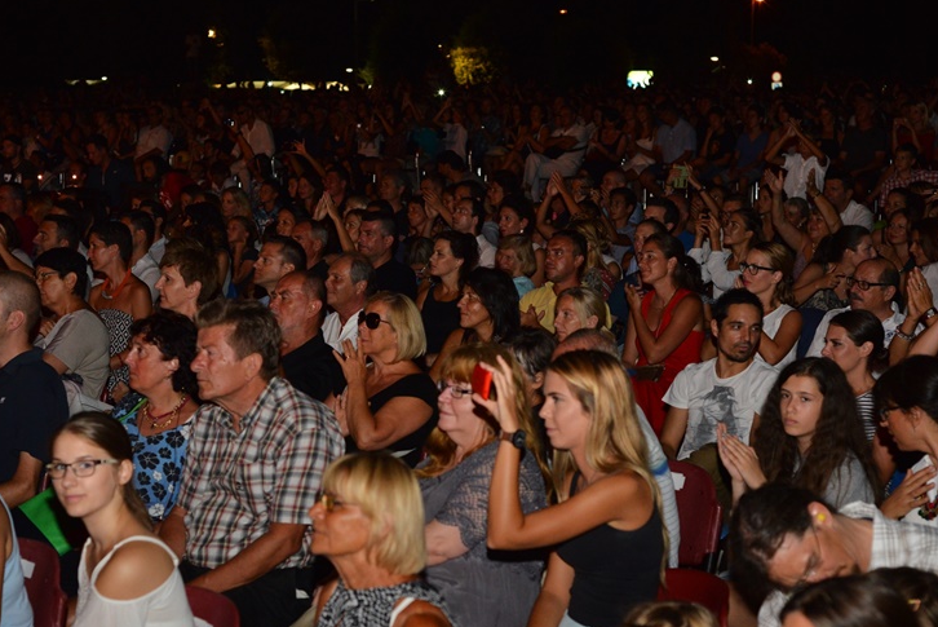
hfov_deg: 32.3
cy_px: 382
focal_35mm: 62
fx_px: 1616
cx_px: 433
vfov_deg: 21.9
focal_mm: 50
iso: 2500
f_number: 4.5
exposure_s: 1/160
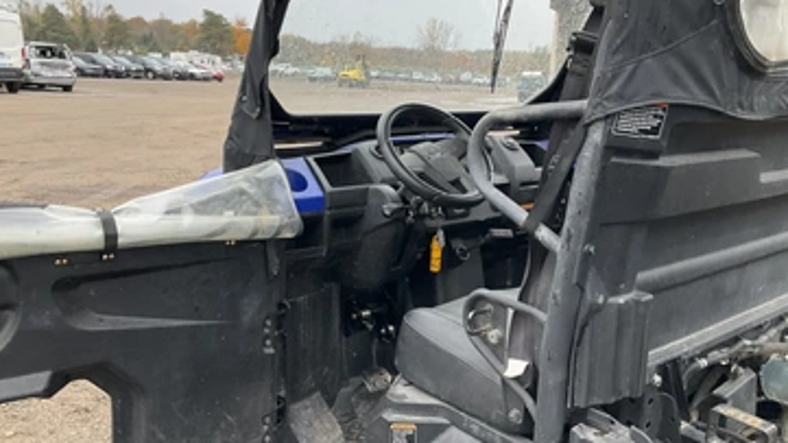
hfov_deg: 56.6
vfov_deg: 33.7
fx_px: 731
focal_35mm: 35
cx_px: 371
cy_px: 194
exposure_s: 1/135
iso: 20
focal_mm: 3
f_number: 1.8
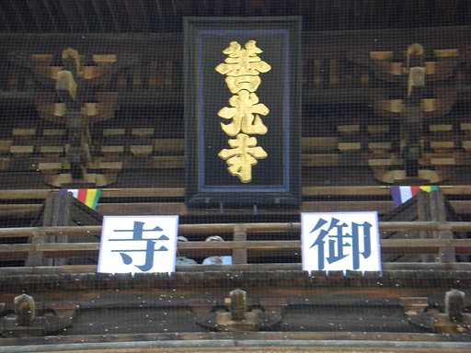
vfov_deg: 13.0
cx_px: 236
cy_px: 176
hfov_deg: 17.3
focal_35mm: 114
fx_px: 1551
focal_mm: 18.9
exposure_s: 1/200
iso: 200
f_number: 4.3
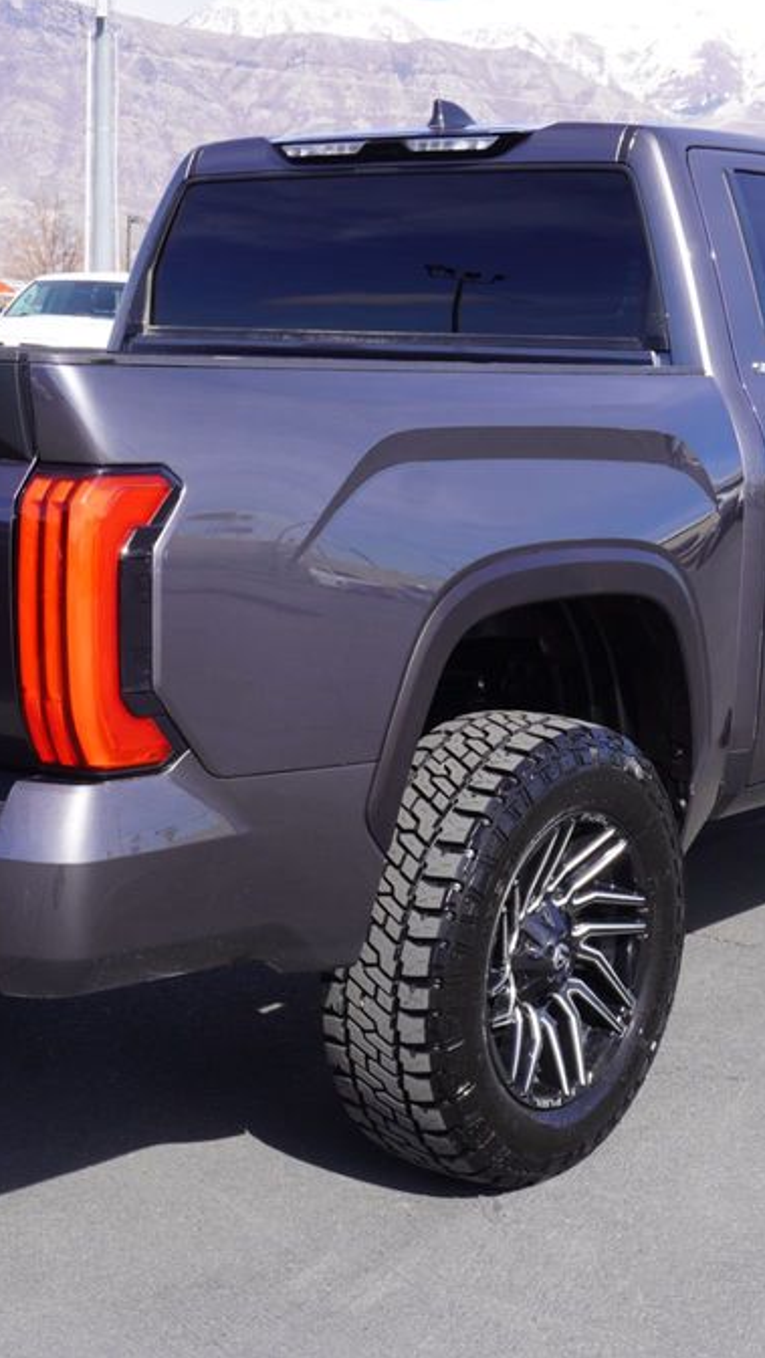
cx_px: 333
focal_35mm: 60
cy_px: 680
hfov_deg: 20.1
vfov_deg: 35.0
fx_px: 2155
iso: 100
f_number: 9
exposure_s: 1/125
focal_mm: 25
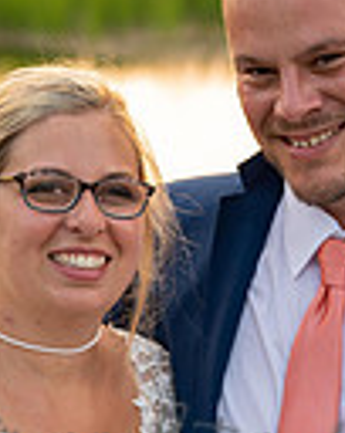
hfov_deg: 9.3
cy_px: 572
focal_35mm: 165
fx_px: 2111
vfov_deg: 11.4
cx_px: 249
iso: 400
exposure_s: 1/200
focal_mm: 50
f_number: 2.8
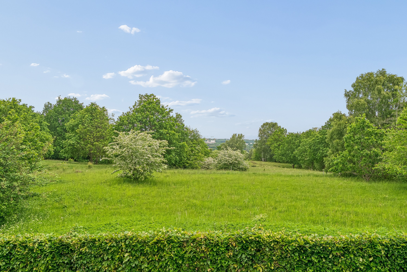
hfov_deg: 58.7
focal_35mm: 32
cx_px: 204
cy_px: 136
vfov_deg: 41.1
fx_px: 362
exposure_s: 1/640
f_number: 7.1
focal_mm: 21.5
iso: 800
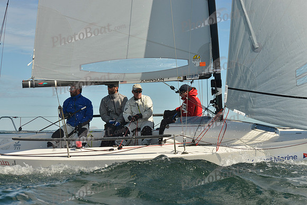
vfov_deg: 19.5
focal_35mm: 70
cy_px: 102
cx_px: 154
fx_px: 597
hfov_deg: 28.8
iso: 400
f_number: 10
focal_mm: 70
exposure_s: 1/1250
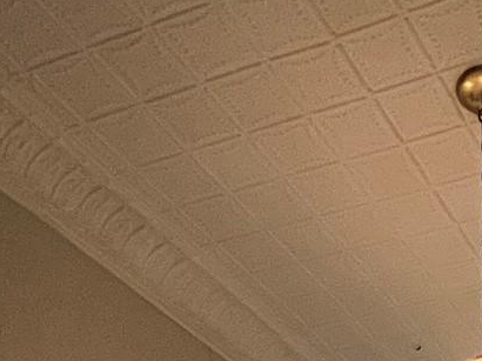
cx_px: 467
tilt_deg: -1.3
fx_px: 905
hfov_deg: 28.3
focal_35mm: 65
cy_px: 814
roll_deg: -0.1
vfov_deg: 15.4
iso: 250
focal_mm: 1.57
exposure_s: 1/60
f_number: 1.8
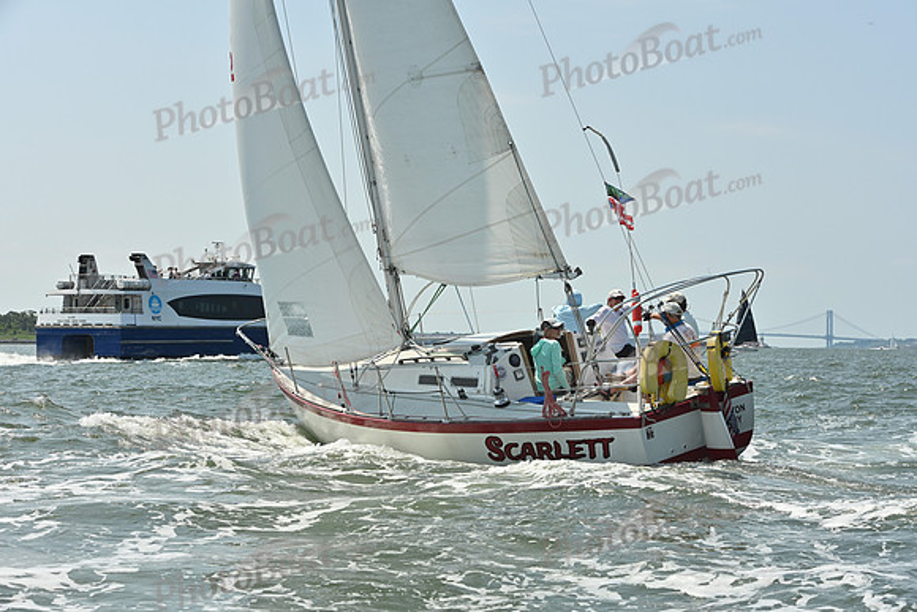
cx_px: 458
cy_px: 306
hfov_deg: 28.8
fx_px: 1783
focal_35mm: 70
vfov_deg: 19.5
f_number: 9
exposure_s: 1/1250
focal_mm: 70
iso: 320
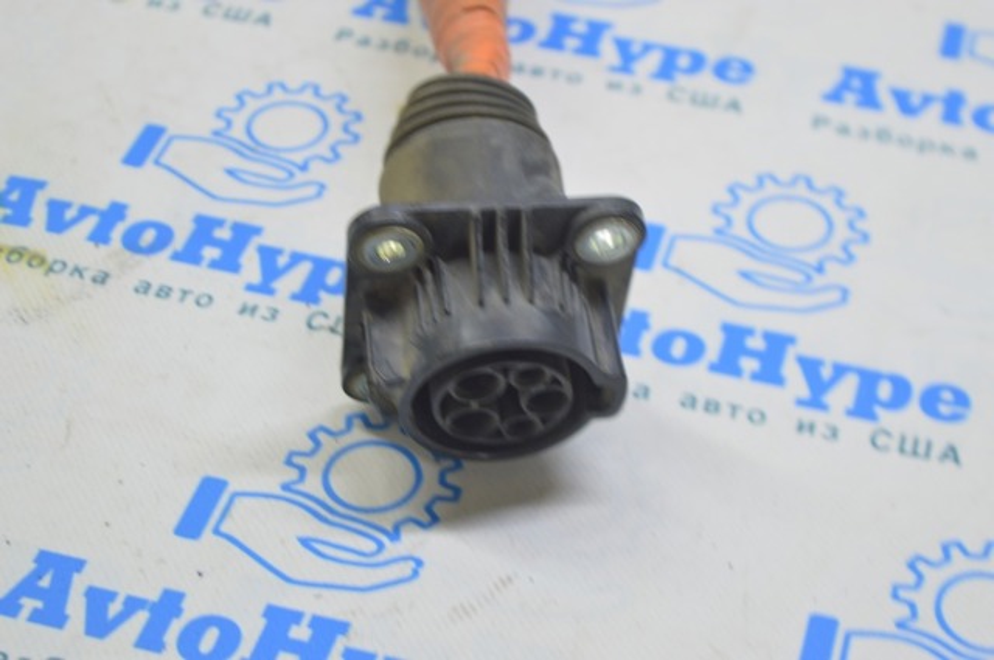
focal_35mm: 72
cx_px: 497
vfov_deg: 18.9
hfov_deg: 28.1
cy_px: 330
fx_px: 1985
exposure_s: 1/20
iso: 400
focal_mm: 48
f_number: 5.6
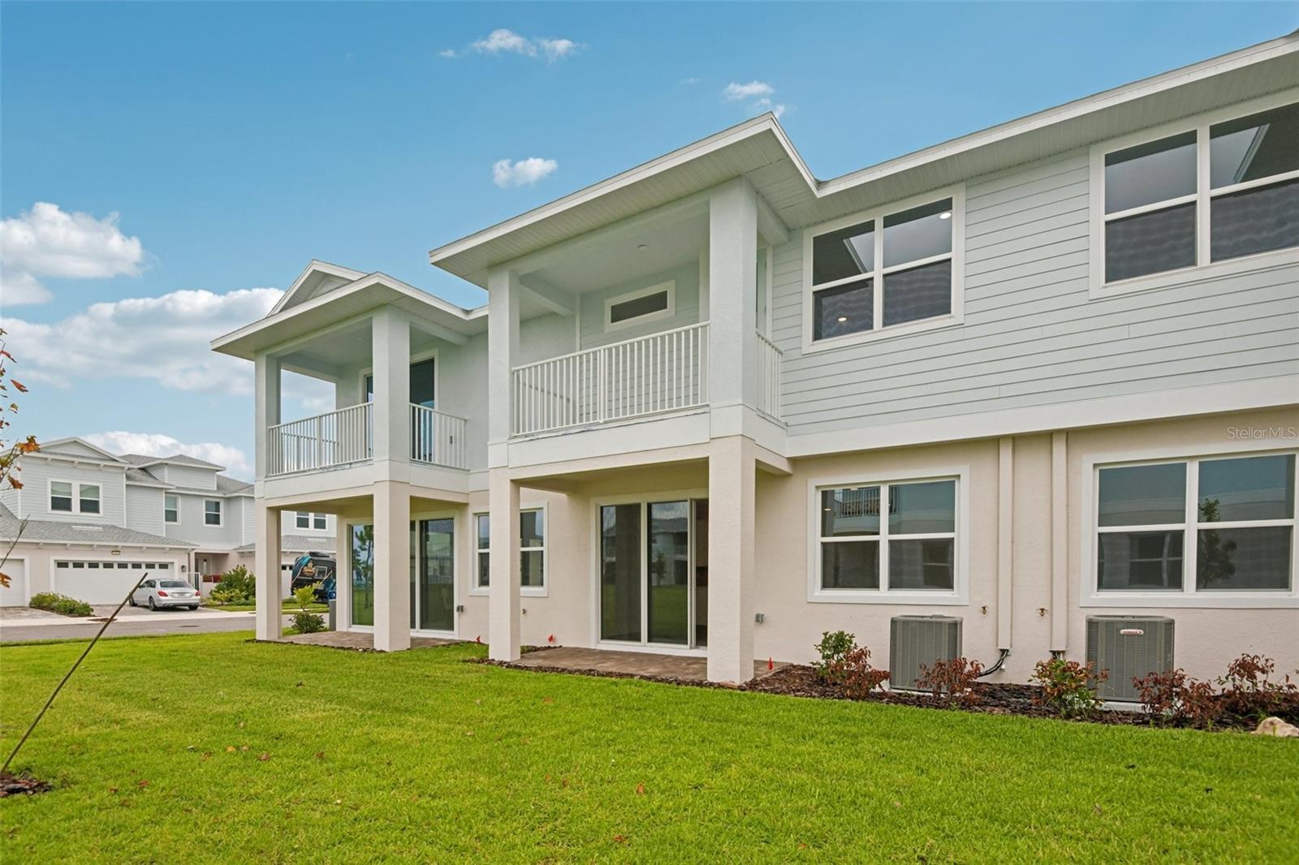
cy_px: 432
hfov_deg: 96.7
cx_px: 650
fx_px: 577
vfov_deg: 73.7
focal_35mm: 16
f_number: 8
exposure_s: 1/1250
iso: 400
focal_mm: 16
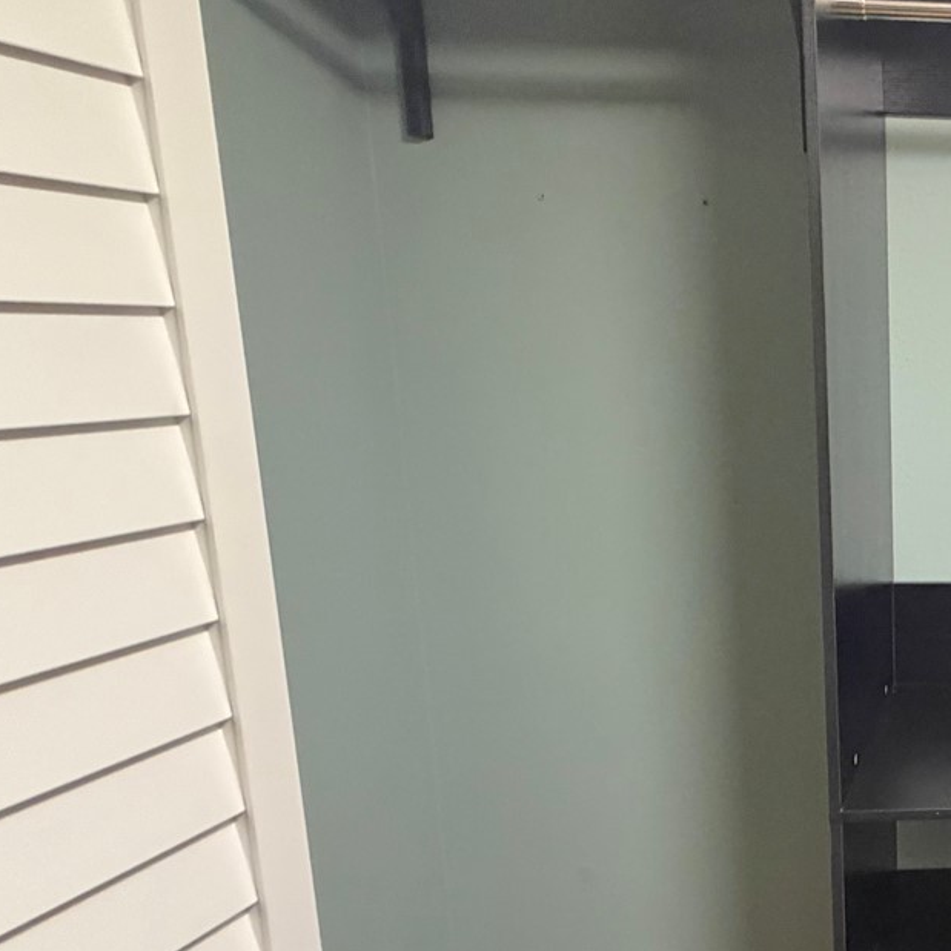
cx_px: 1135
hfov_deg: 38.3
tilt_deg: -10.1
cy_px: 501
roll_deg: -0.8
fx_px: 995
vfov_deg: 51.1
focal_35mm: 32
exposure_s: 1/60
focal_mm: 2.22
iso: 500
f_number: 2.2
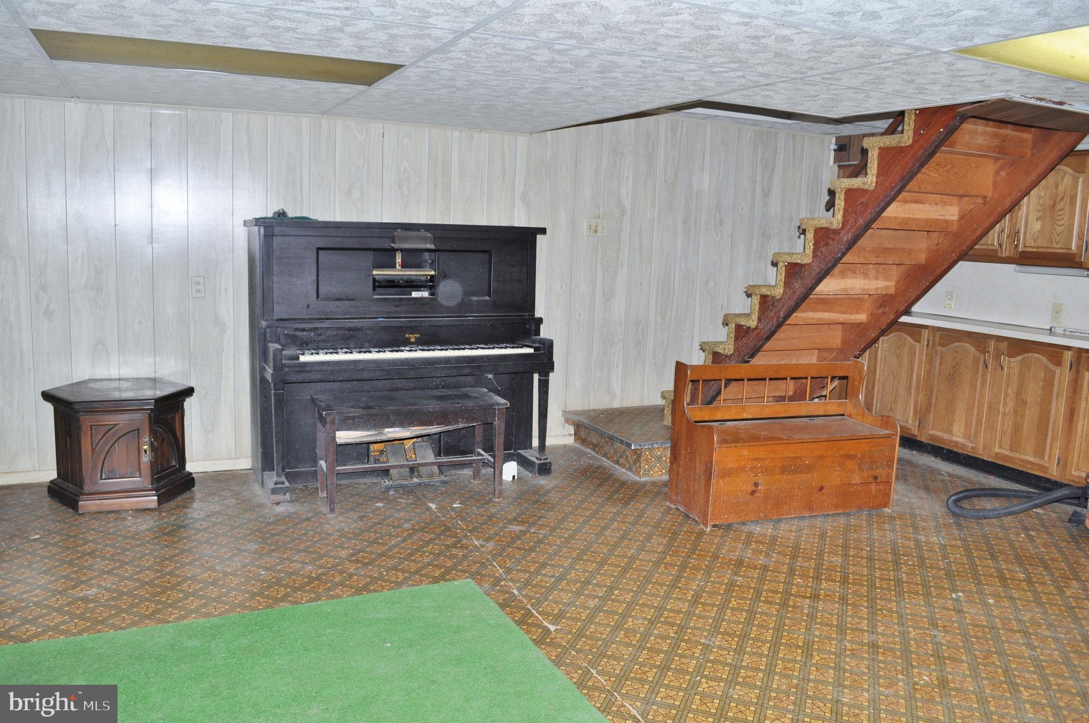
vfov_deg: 47.8
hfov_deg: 67.4
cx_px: 544
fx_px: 816
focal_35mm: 27
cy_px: 362
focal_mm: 18
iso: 250
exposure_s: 1/60
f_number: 6.3
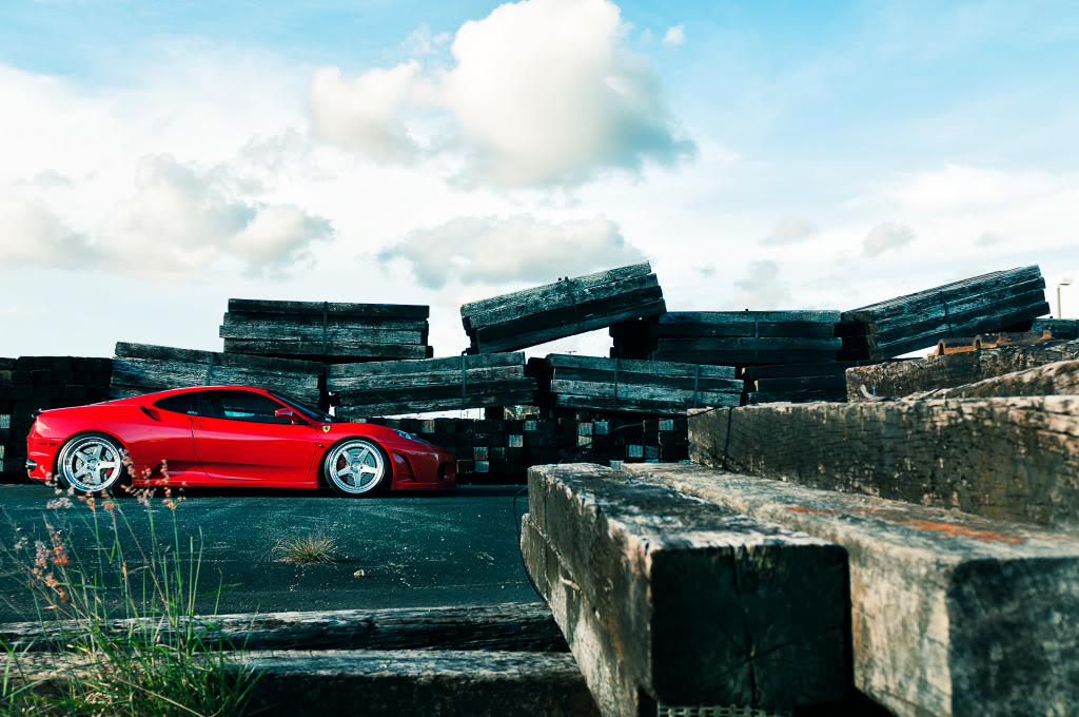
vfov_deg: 36.8
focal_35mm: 36
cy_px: 358
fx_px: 1078
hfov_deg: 53.2
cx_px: 540
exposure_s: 1/100
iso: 200
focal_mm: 24
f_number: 5
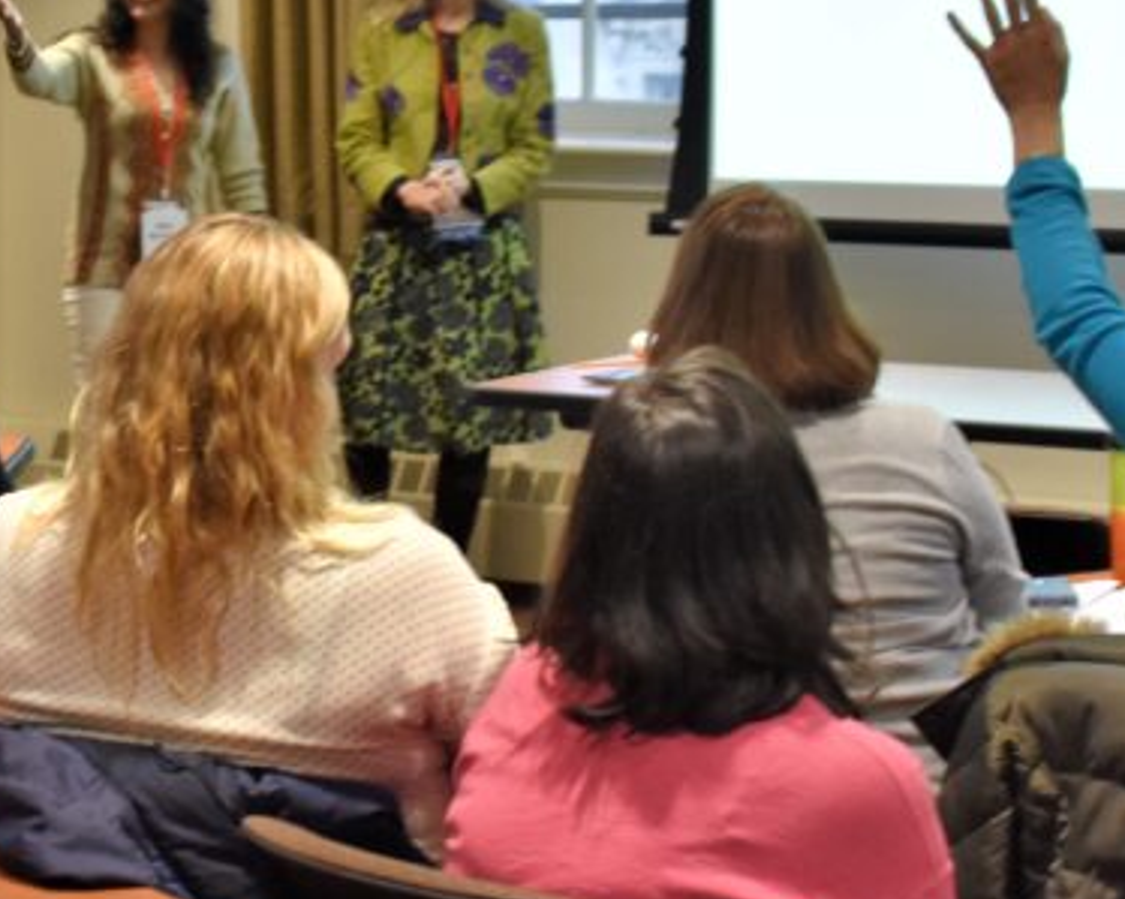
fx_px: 3595
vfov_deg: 14.2
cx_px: 202
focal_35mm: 108
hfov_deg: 17.6
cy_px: 278
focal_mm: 28
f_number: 4
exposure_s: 1/60
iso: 800
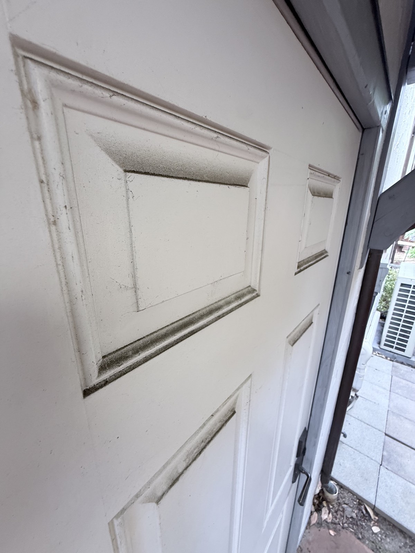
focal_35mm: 14
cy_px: 276
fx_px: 224
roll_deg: +0.4
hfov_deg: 85.7
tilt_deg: -13.0
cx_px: 208
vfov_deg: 102.1
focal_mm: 2.22
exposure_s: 1/99
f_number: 2.2
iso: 200
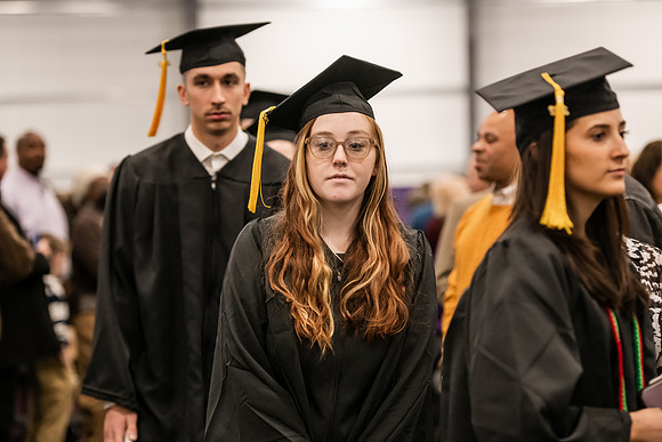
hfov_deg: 18.6
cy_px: 221
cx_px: 331
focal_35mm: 110
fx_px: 2023
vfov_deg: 12.5
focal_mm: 110
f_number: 3.2
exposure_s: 1/200
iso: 2000
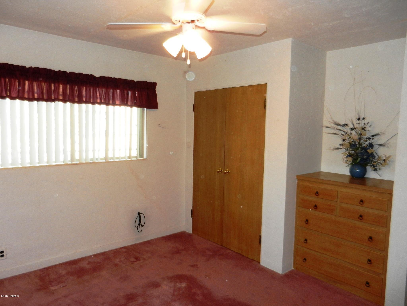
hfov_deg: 69.4
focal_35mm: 25
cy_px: 153
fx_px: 294
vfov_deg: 54.9
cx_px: 204
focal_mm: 4.5
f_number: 3.5
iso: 200
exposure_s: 1/30
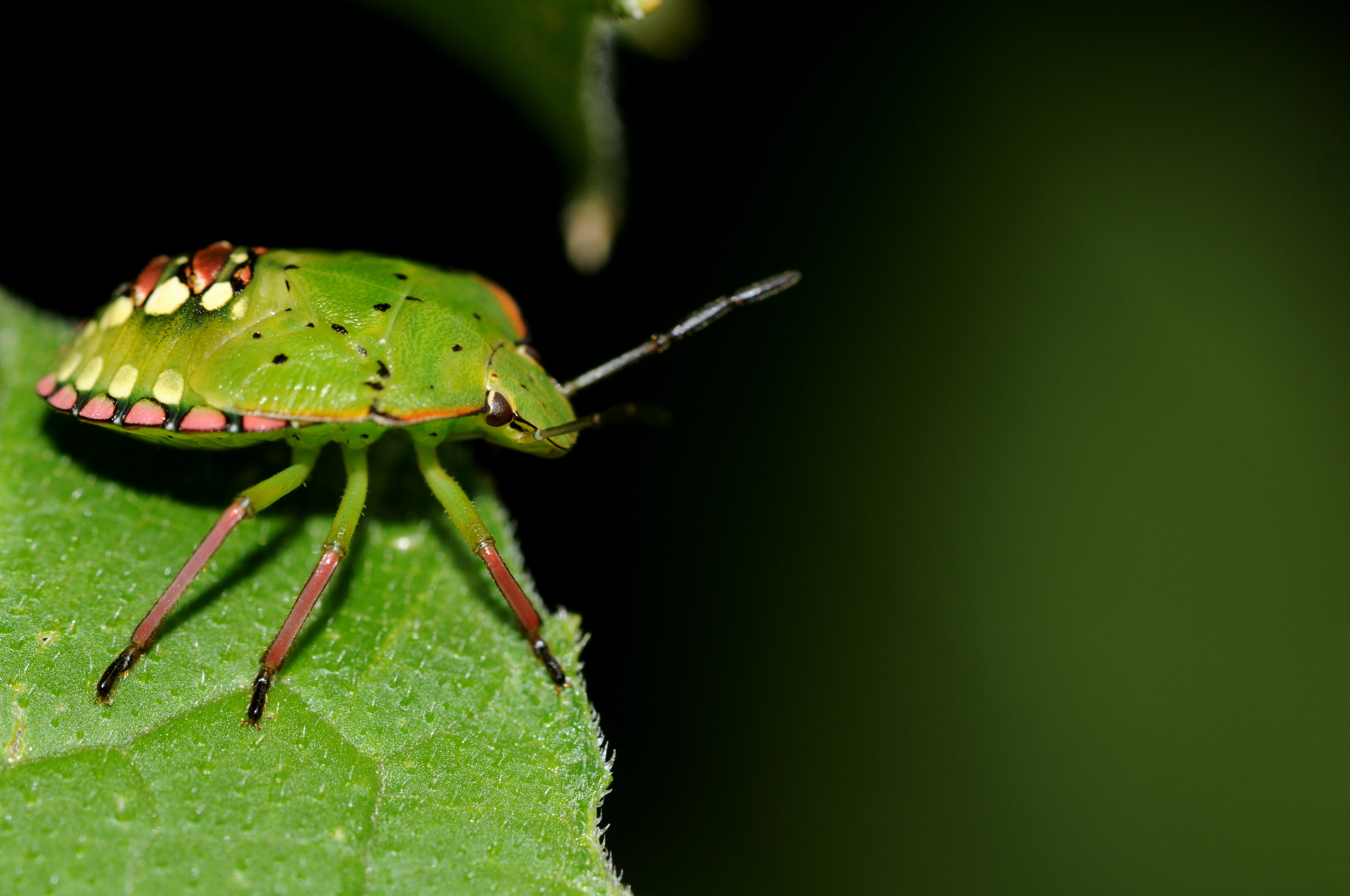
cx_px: 675
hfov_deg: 13.1
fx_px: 5899
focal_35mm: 158
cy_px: 448
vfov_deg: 8.7
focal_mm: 105
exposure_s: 1/200
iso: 320
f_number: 8
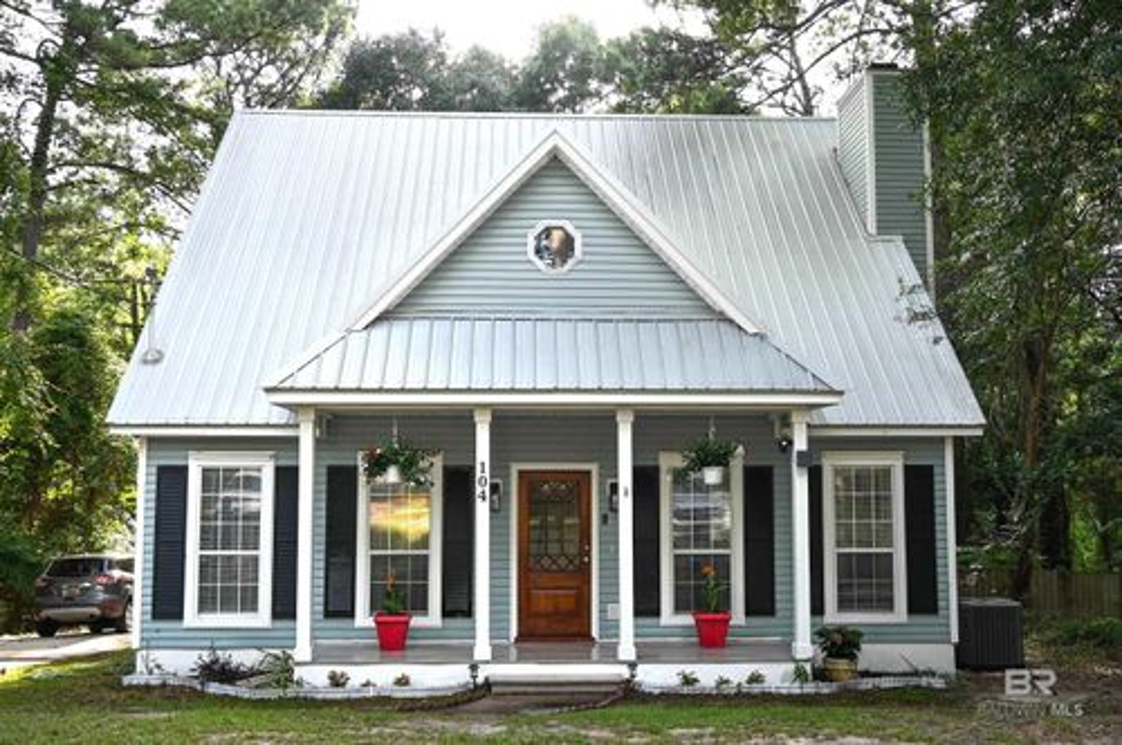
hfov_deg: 60.3
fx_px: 965
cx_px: 561
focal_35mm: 31
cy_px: 372
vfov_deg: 42.2
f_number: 4.5
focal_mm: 21
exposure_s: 1/160
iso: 200
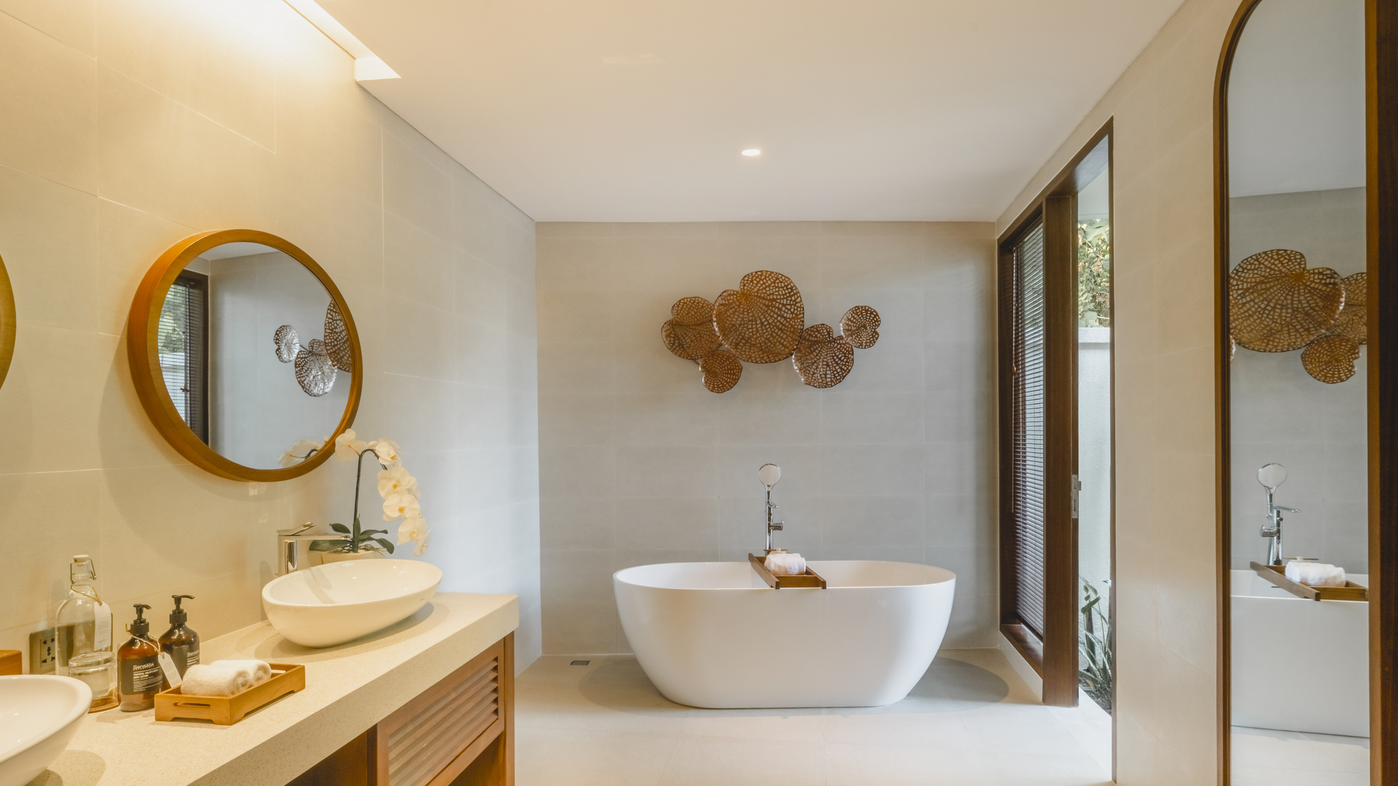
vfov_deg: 53.5
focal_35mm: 21
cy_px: 433
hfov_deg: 83.8
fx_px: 778
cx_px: 665
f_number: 16
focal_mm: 16
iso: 100
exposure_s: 1/2
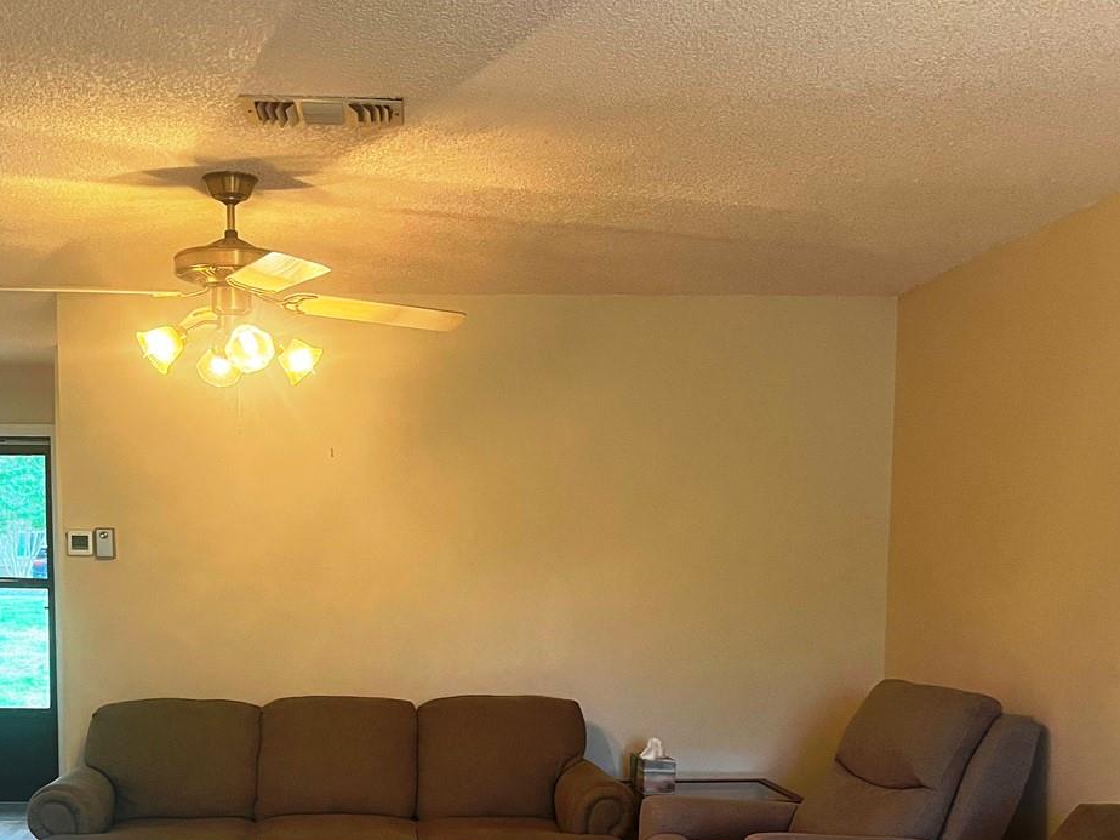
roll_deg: -0.1
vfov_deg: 31.1
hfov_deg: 41.8
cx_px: 419
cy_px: 708
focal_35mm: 45
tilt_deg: -5.4
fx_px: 1456
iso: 200
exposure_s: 1/60
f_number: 1.6
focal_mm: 5.1
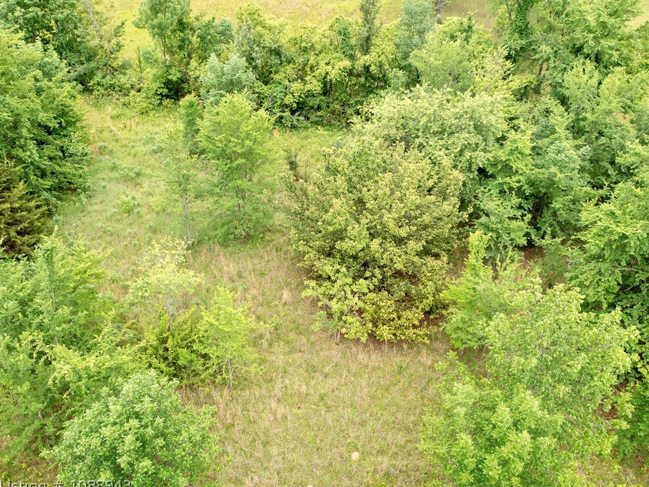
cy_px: 248
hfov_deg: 58.3
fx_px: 581
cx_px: 298
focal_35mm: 31
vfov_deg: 45.4
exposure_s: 1/240
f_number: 3.2
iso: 100
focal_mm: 10.26
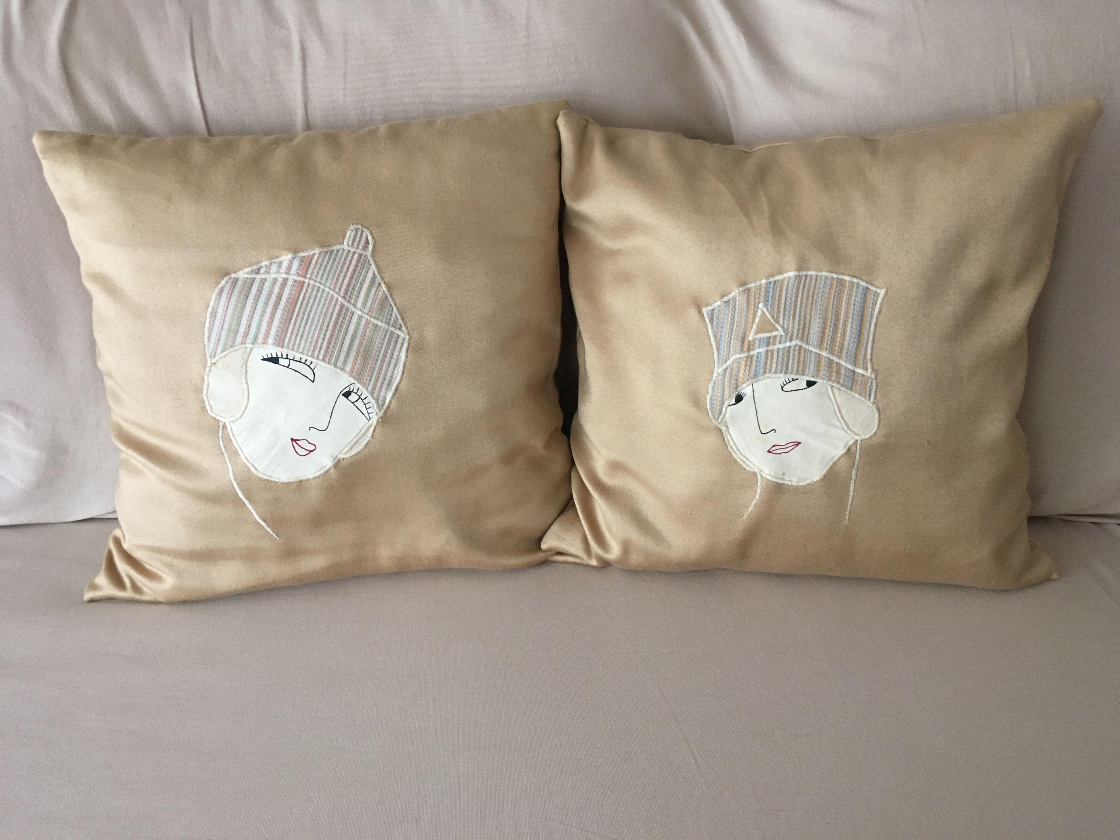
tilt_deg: -42.4
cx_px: 560
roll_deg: -0.7
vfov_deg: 48.2
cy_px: 420
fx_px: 938
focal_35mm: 29
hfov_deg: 61.7
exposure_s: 1/33
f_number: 2.2
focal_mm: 4.15
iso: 160
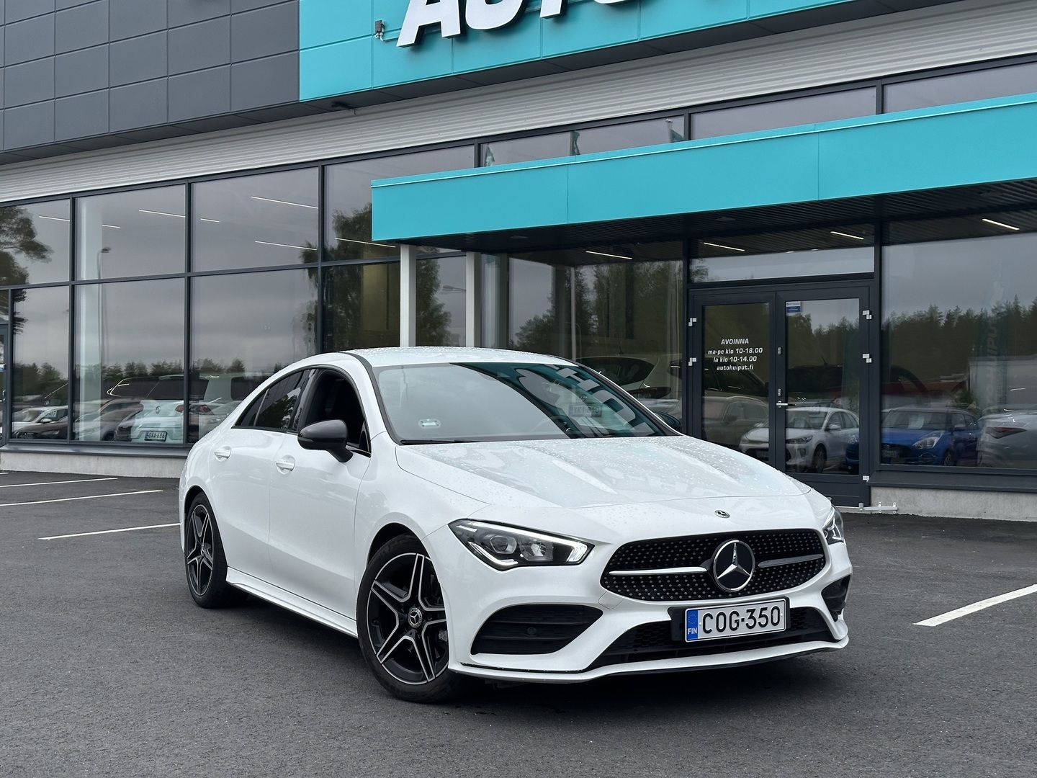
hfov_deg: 39.7
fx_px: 1438
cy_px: 389
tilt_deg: +1.5
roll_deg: +0.0
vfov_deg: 30.3
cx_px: 518
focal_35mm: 48
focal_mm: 6.86
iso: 64
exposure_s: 1/2304
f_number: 1.78
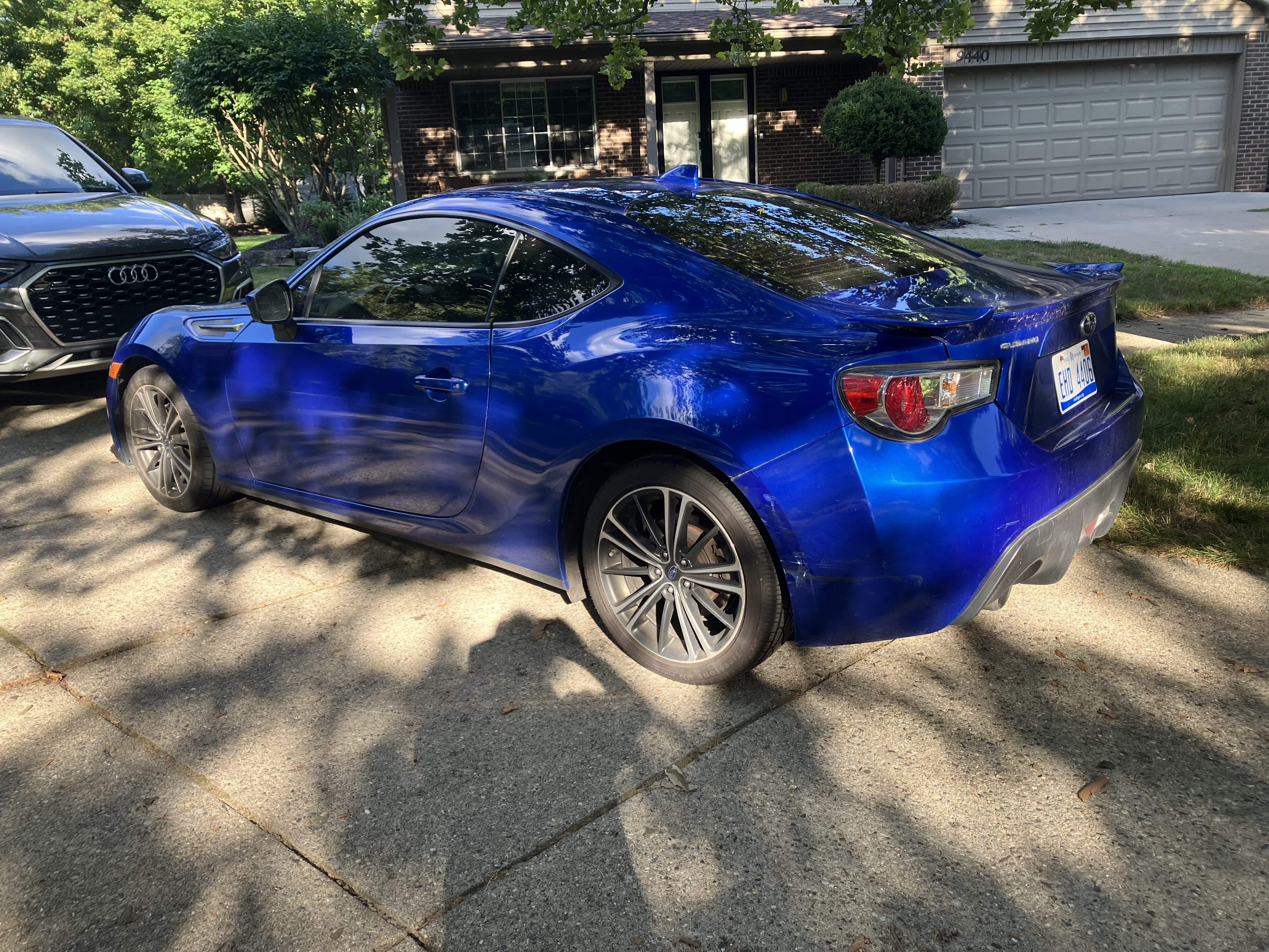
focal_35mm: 28
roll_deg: +3.9
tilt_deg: -14.5
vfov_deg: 49.7
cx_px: 634
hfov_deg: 63.4
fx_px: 1026
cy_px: 476
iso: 32
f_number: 1.8
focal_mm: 3.99
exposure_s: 1/149
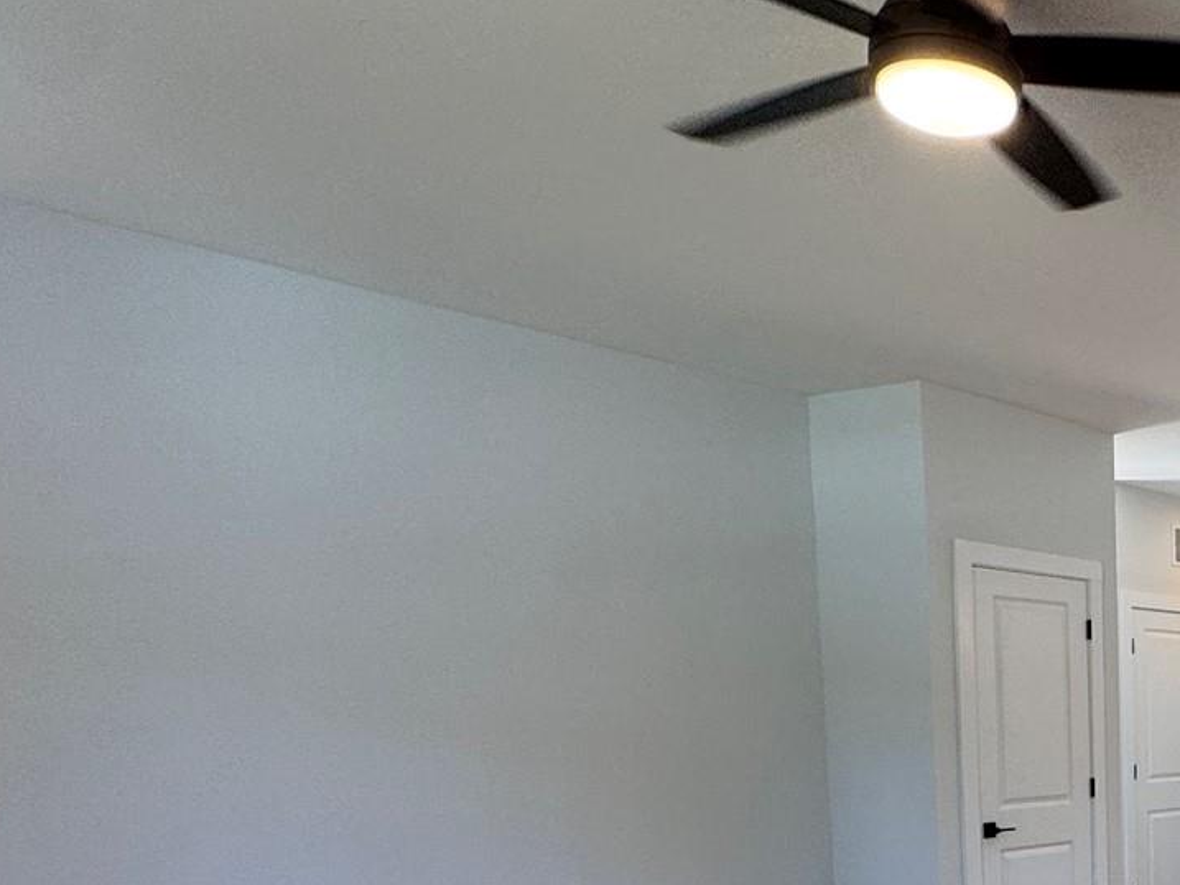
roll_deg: -0.6
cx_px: 1325
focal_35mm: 40
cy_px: 941
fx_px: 1364
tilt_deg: -10.1
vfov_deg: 32.3
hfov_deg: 38.1
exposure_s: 1/120
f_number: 2.2
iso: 100
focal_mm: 2.22
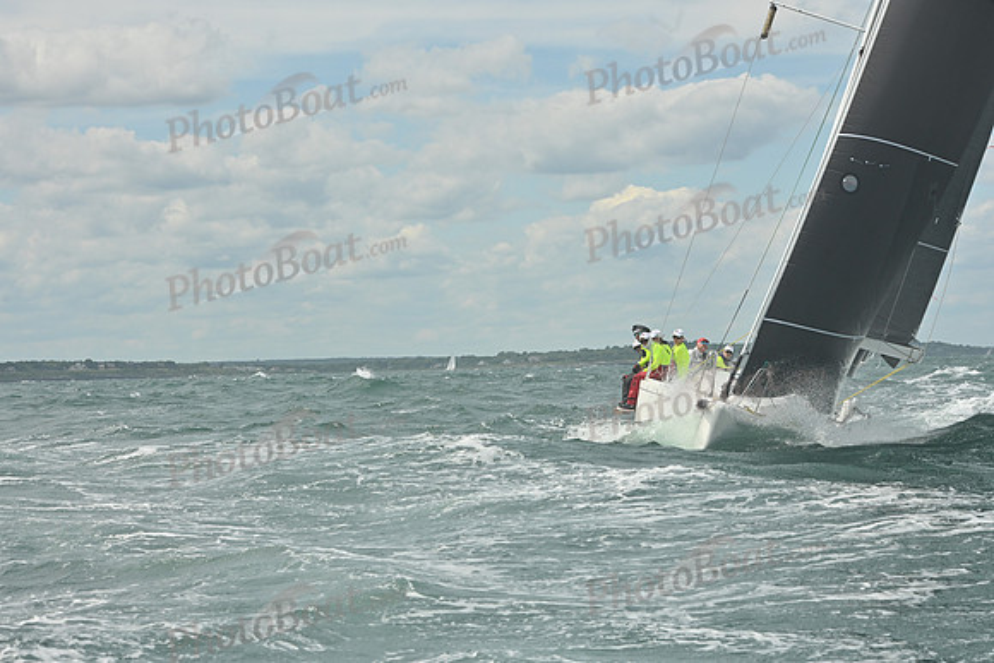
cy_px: 332
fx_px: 2762
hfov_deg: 20.4
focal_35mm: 100
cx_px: 497
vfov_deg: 13.7
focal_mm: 100
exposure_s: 1/1250
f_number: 13
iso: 320
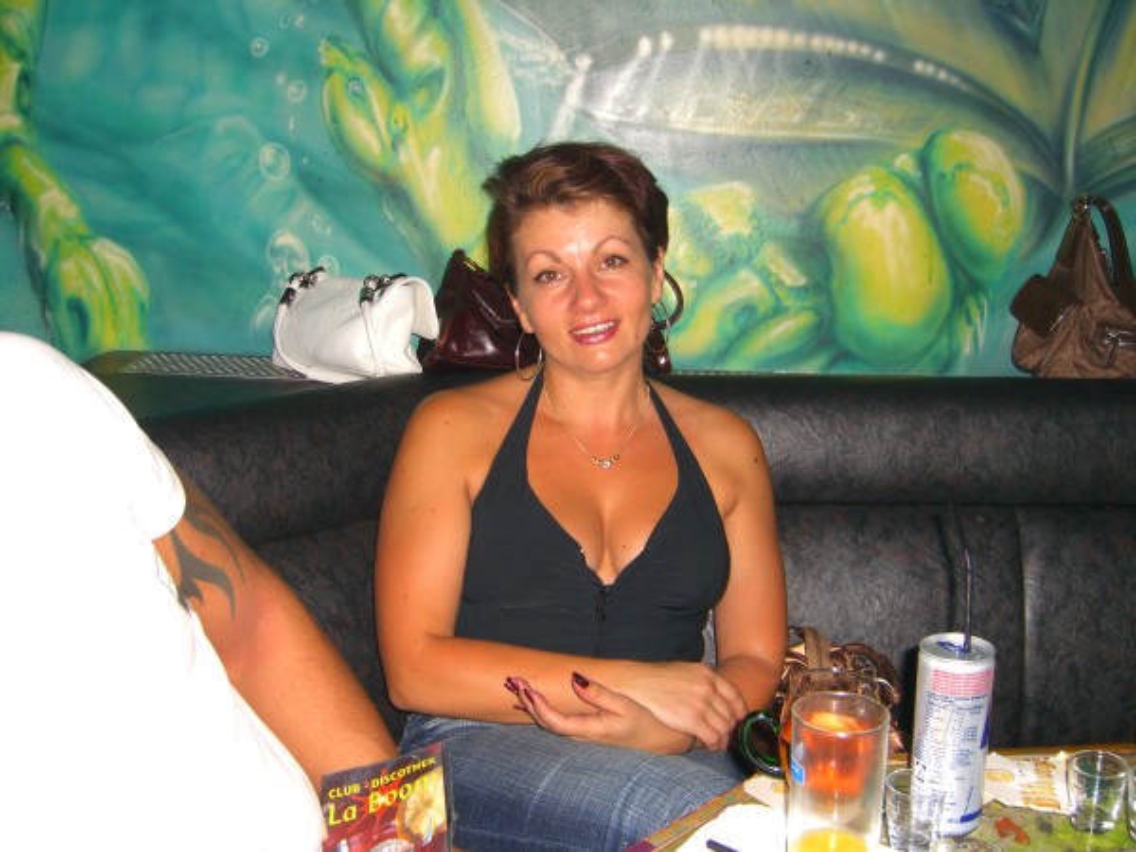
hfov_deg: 49.0
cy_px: 426
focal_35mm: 38
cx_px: 568
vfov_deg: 37.7
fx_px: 1247
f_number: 2.8
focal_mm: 7.9
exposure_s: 1/60
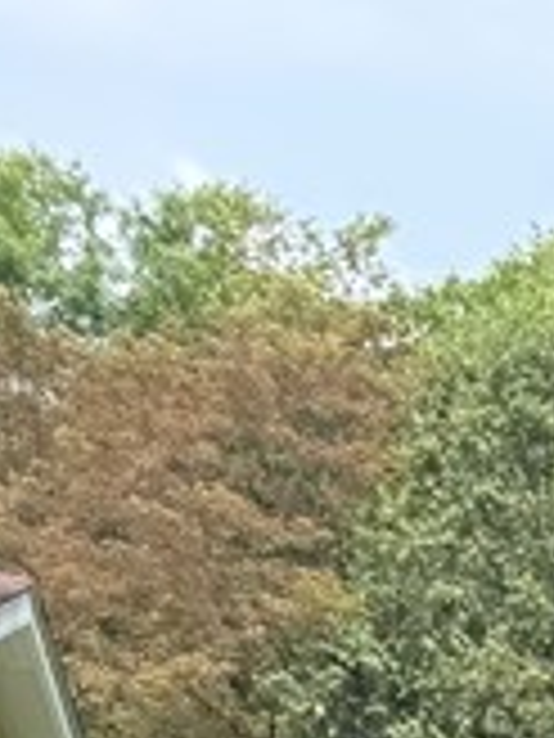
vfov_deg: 11.4
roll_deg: -2.6
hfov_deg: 7.6
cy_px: 1652
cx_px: 2049
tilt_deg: -6.0
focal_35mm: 150
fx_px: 3201
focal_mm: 6.76
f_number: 1.78
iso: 80
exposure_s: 1/992
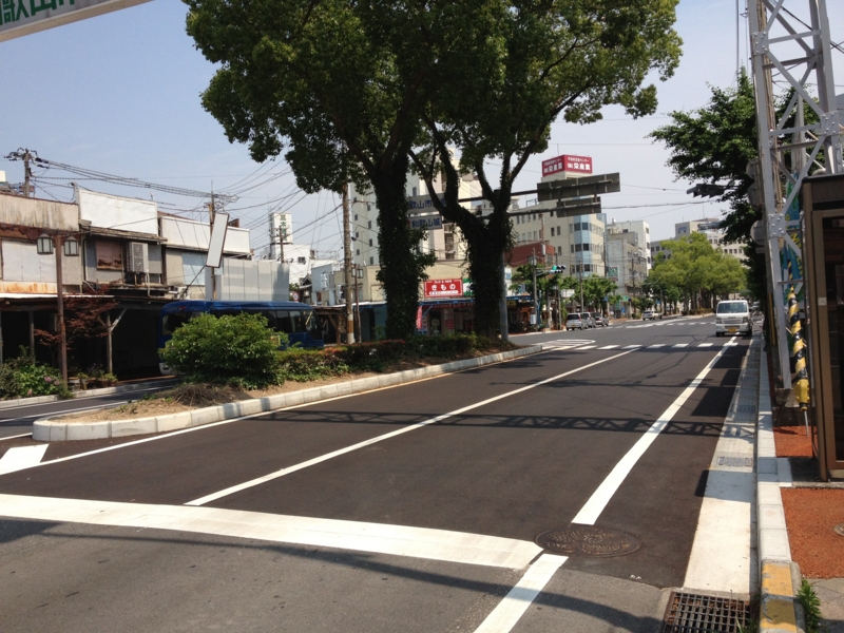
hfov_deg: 52.6
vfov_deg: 40.7
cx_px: 422
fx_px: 853
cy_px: 316
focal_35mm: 35
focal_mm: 4.28
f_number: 2.4
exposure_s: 1/1972
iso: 64
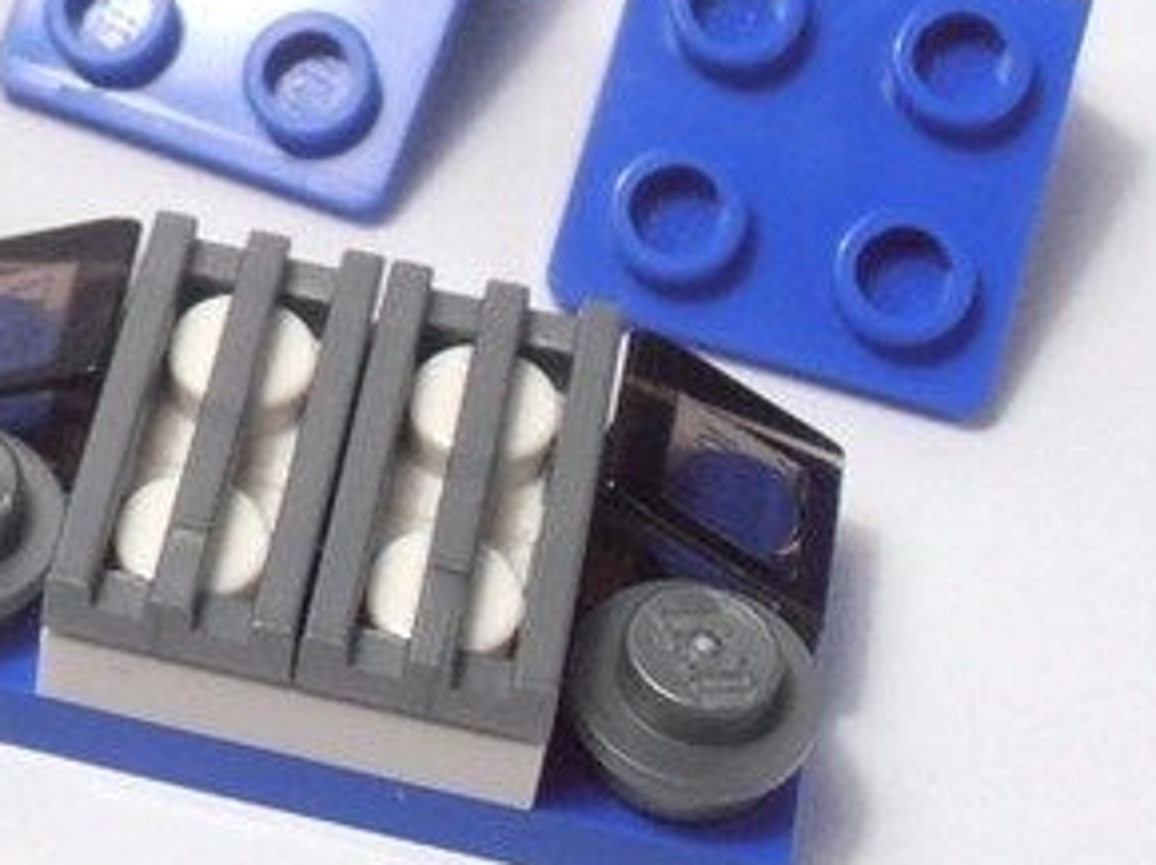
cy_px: 74
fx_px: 3837
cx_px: -191
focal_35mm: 115
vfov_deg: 12.8
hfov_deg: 16.5
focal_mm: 6.61
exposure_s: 1/80
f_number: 3.9
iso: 80
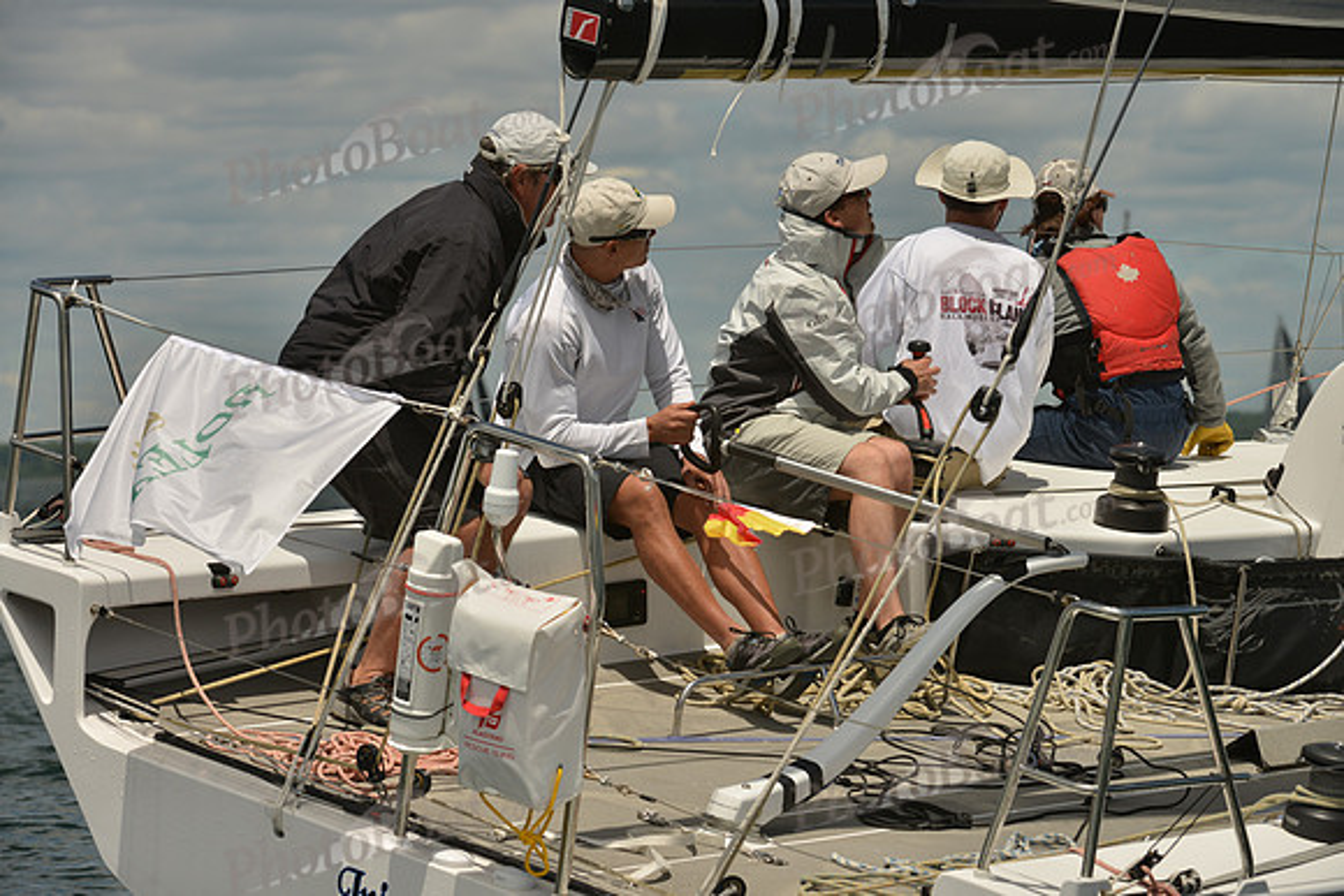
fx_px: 7468
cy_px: 448
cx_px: 672
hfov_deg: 10.3
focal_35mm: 200
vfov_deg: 6.9
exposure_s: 1/1000
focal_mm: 200
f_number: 9
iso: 200
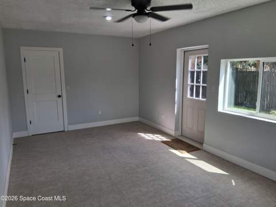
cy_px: 104
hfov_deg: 67.4
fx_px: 207
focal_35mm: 26
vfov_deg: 53.0
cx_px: 138
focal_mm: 3.98
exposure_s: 1/100
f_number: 1.8
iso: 25
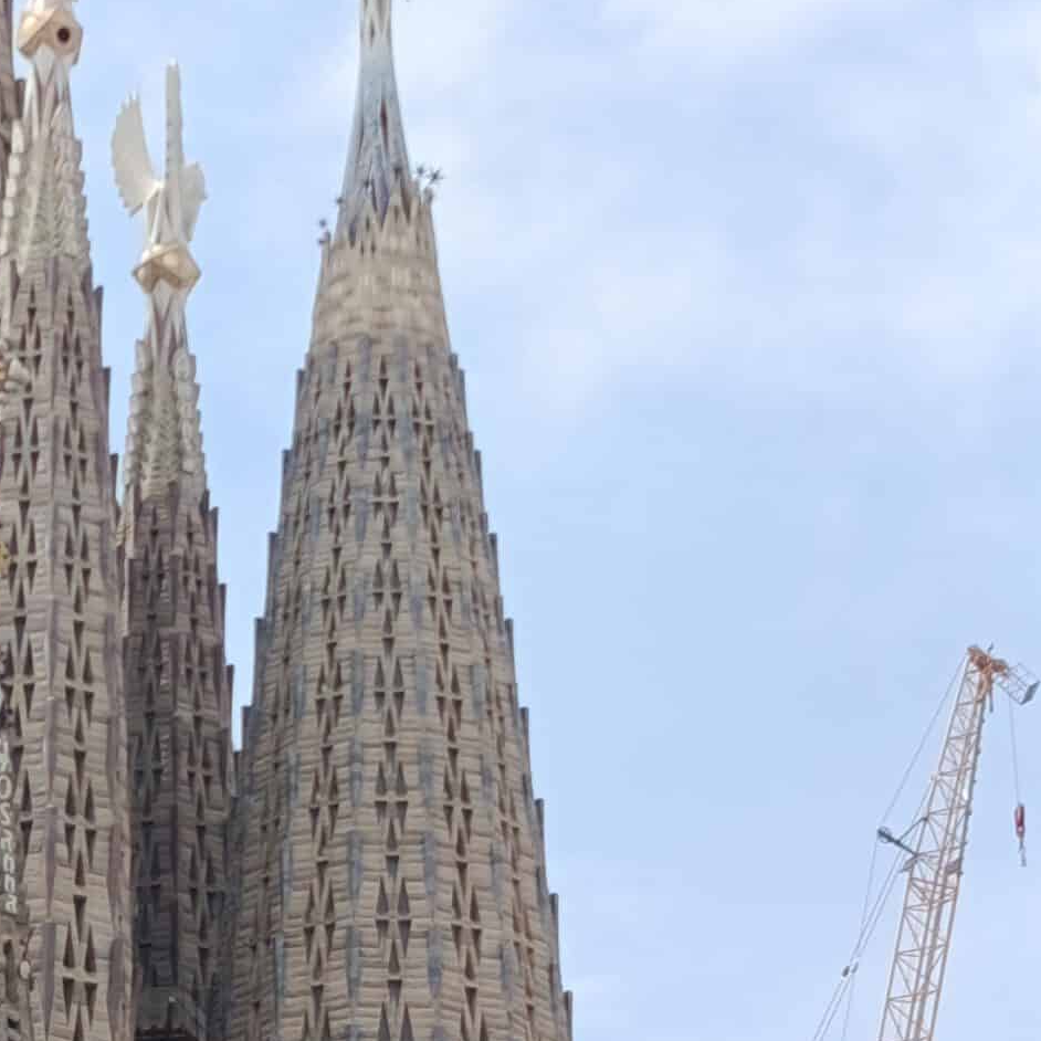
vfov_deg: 10.1
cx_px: 19
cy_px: 418
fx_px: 5886
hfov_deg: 10.0
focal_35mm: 173
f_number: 1.7
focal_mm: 5.24
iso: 50
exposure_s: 1/454
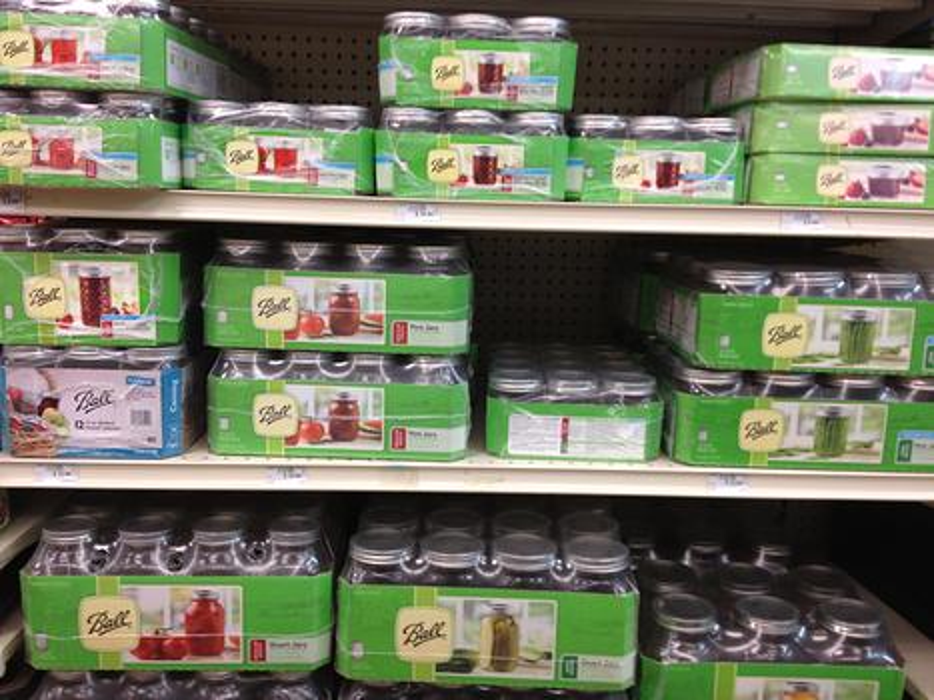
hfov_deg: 52.6
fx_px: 944
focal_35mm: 35
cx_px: 467
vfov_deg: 40.7
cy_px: 350
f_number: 2.4
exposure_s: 1/20
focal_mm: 4.28
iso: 100
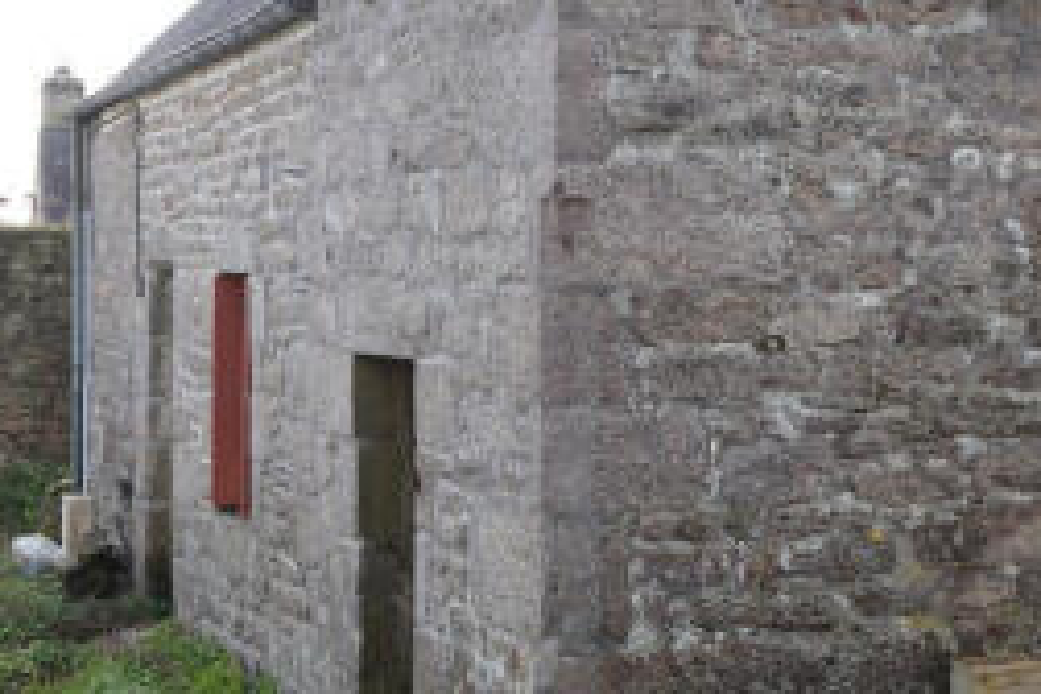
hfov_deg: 28.9
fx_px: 1966
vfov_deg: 19.9
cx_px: 847
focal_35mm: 68
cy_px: 225
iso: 200
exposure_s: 1/100
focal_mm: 24
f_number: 5
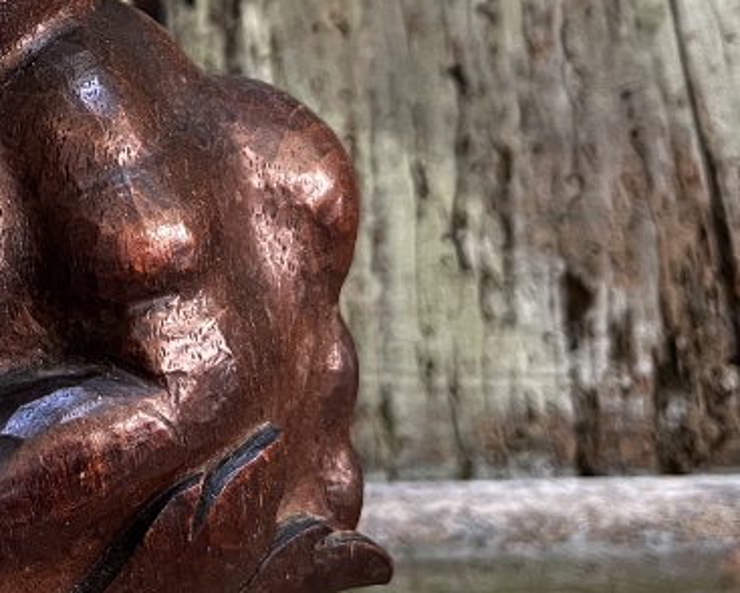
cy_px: -131
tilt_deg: +3.2
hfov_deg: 22.0
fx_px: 1819
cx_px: -30
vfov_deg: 17.6
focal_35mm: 83
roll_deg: +4.5
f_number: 1.6
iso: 125
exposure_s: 1/85
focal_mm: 5.1
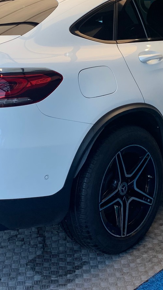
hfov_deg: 18.5
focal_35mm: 65
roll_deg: +1.9
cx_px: 94
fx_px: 500
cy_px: 91
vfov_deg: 32.0
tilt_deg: -8.5
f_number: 1.8
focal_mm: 4.25
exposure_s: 1/193
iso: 25
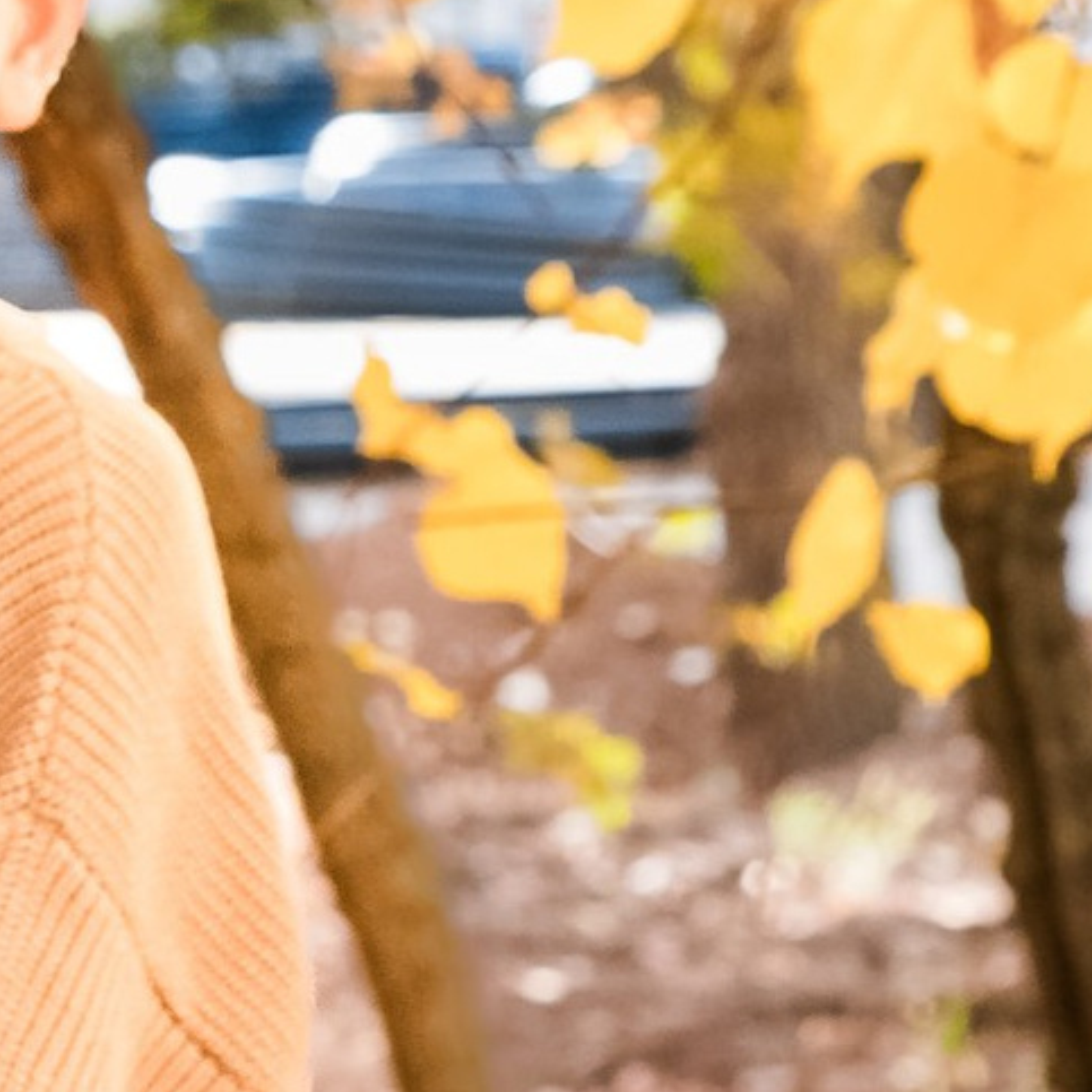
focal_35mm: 324
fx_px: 11564
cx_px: -1250
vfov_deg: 5.4
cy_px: 1280
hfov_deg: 5.3
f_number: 7.1
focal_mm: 48
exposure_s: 1/250
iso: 1250
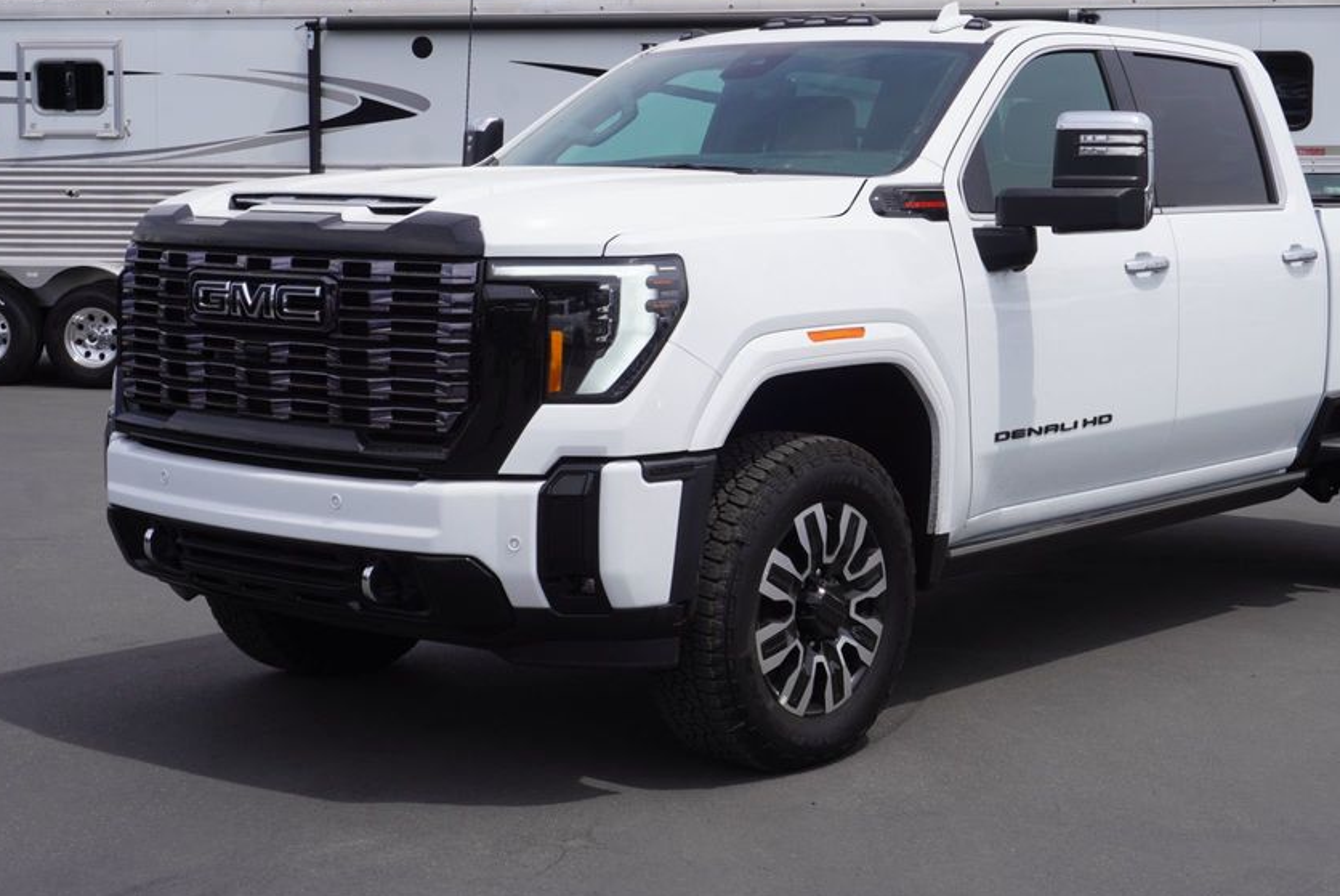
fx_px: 2258
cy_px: 375
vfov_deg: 22.4
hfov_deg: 33.0
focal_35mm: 61
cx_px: 776
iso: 100
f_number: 11
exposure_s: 1/200
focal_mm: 33
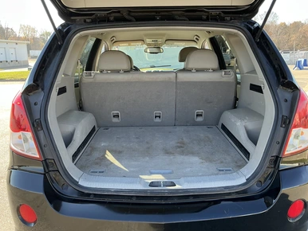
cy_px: 113
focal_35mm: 29
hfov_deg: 61.6
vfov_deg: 48.3
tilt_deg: -10.7
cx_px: 152
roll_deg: +1.1
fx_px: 258
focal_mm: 3
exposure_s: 1/134
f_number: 1.8
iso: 25
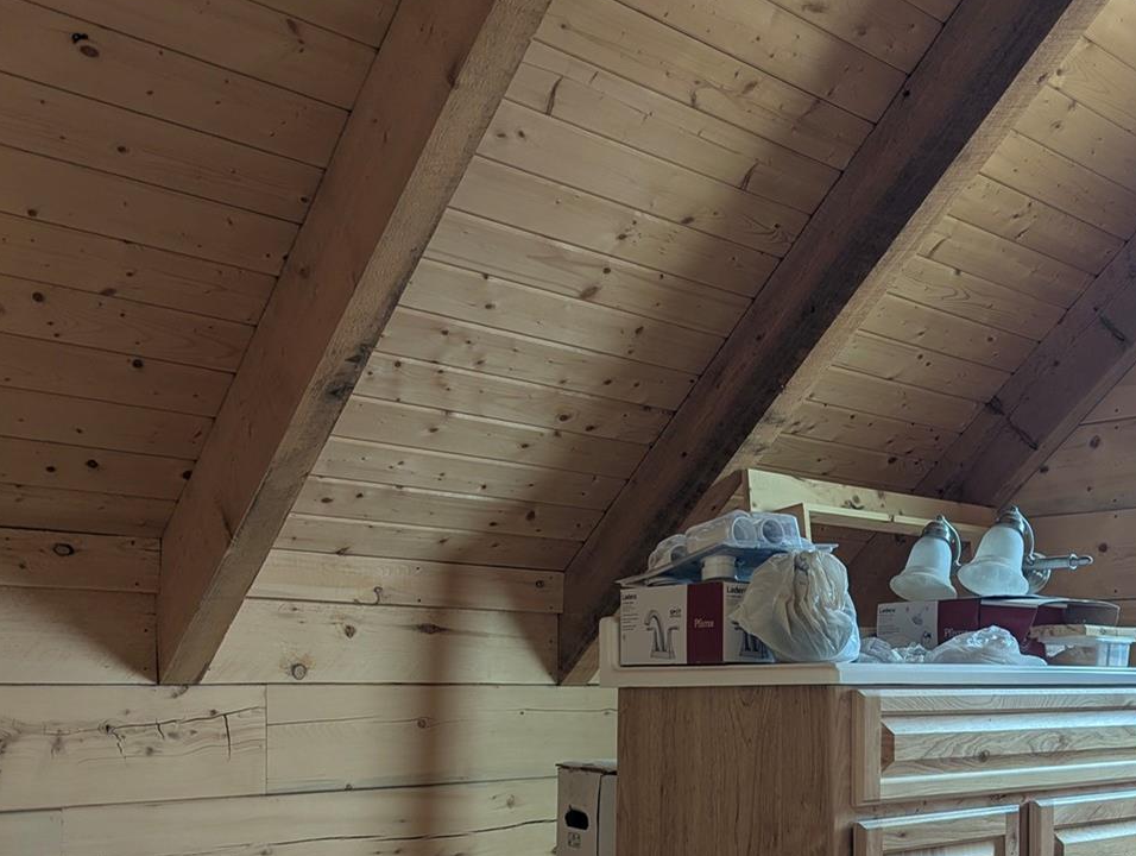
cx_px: 807
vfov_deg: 35.0
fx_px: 1315
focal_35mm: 40
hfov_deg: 45.6
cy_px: 680
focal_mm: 6.81
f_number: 1.85
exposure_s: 1/120
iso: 47
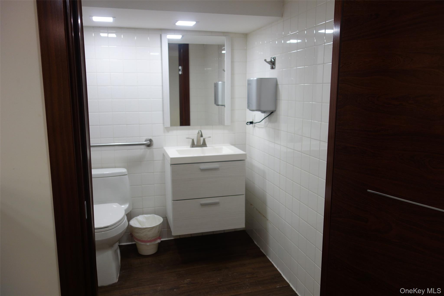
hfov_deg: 65.5
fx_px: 345
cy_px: 148
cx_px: 222
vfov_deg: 46.4
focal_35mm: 28
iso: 125
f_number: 1.8
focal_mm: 10.4
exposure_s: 1/125
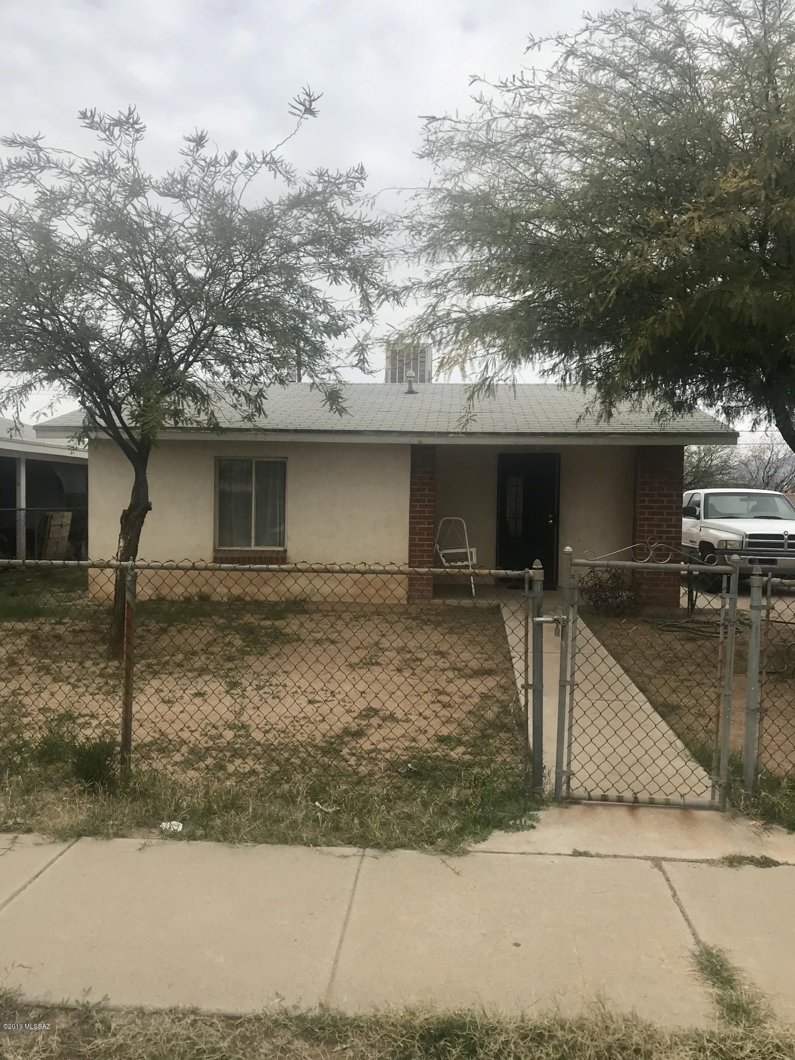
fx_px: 857
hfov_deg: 49.7
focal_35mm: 28
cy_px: 530
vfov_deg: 63.4
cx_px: 398
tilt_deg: -1.3
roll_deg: +0.2
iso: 20
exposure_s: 1/1742
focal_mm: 3.99
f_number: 1.8
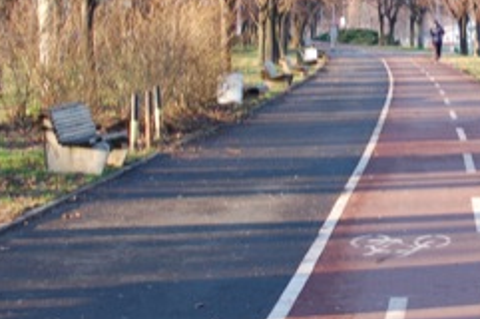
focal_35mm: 139
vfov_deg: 9.8
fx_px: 1855
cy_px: 111
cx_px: 378
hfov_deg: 14.7
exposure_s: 1/160
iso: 400
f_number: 6.3
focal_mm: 35
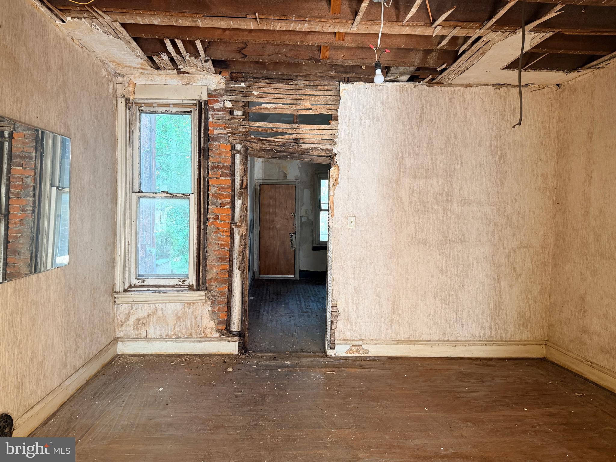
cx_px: 308
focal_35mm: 24
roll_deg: -1.0
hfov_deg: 71.6
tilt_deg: -3.0
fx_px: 427
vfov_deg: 56.8
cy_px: 231
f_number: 1.78
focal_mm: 6.76
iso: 200
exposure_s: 1/63
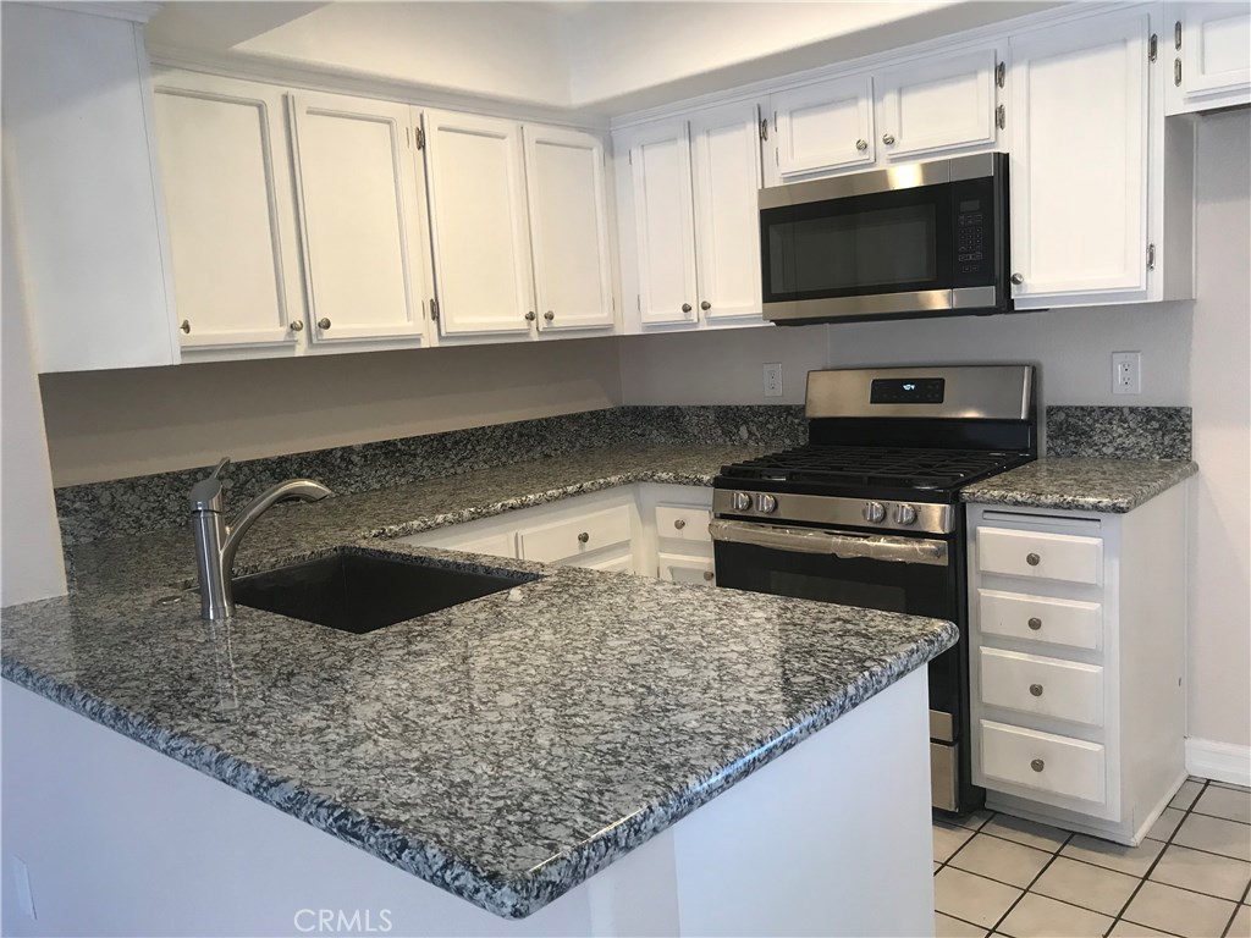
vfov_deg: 49.7
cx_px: 626
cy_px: 469
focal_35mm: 28
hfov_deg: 63.4
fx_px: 1012
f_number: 1.8
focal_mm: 3.99
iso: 25
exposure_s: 1/30
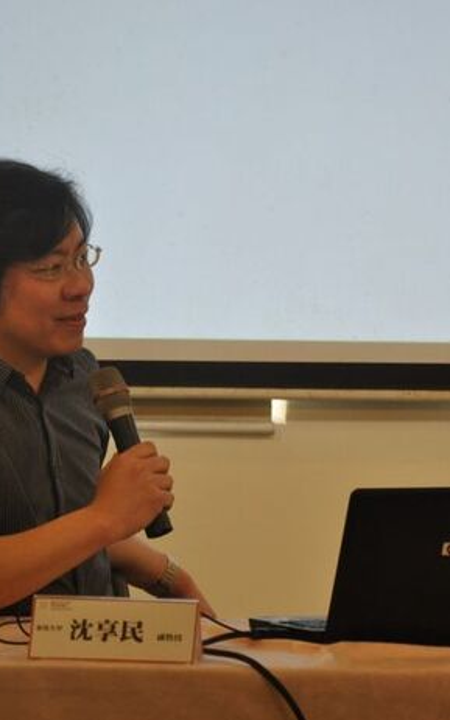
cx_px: 134
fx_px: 4768
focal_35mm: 243
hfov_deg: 5.4
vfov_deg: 8.6
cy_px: 359
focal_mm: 105
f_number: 5.6
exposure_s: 1/45
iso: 800
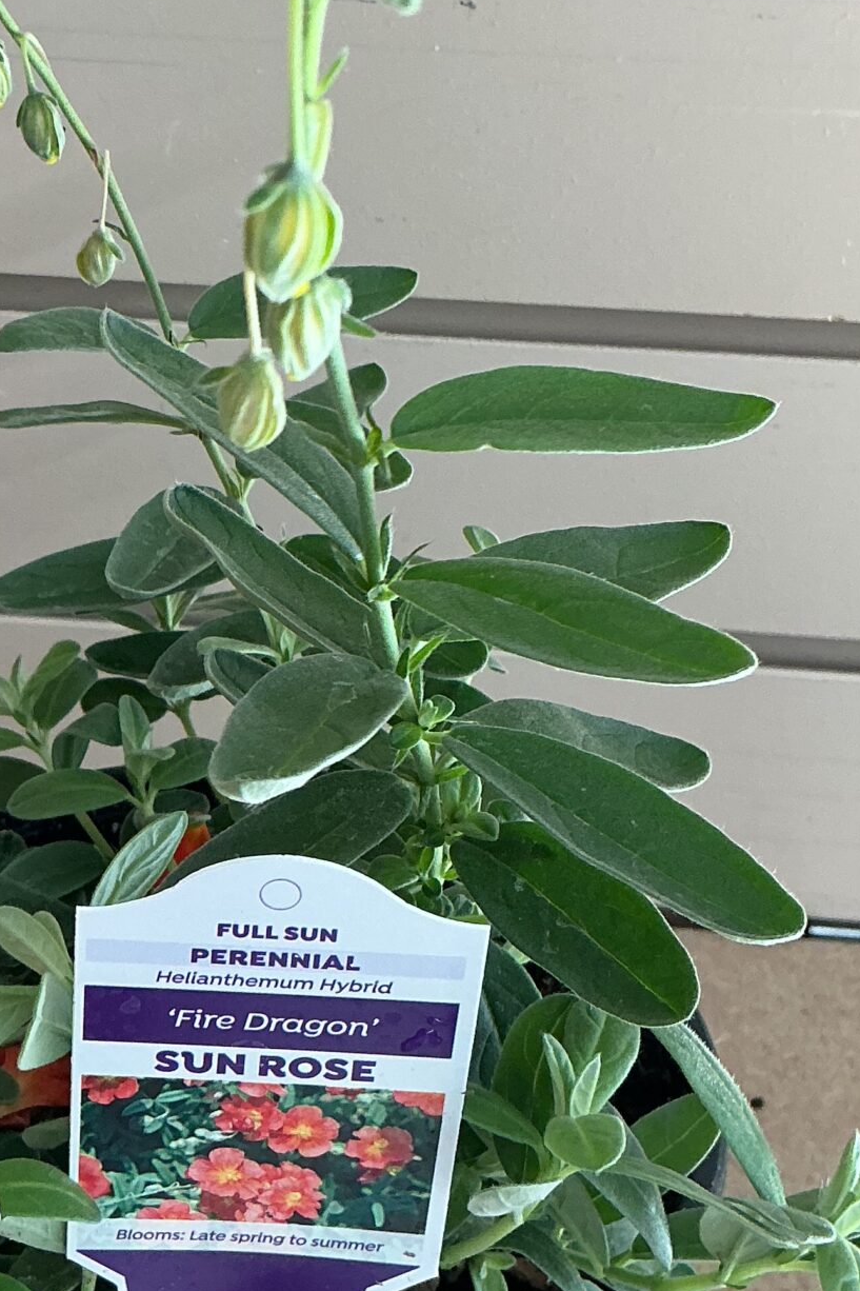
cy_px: 513
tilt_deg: -28.9
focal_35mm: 63
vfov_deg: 31.8
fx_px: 2258
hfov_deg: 21.3
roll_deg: -1.8
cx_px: 148
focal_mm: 3
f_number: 1.8
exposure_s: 1/60
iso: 64
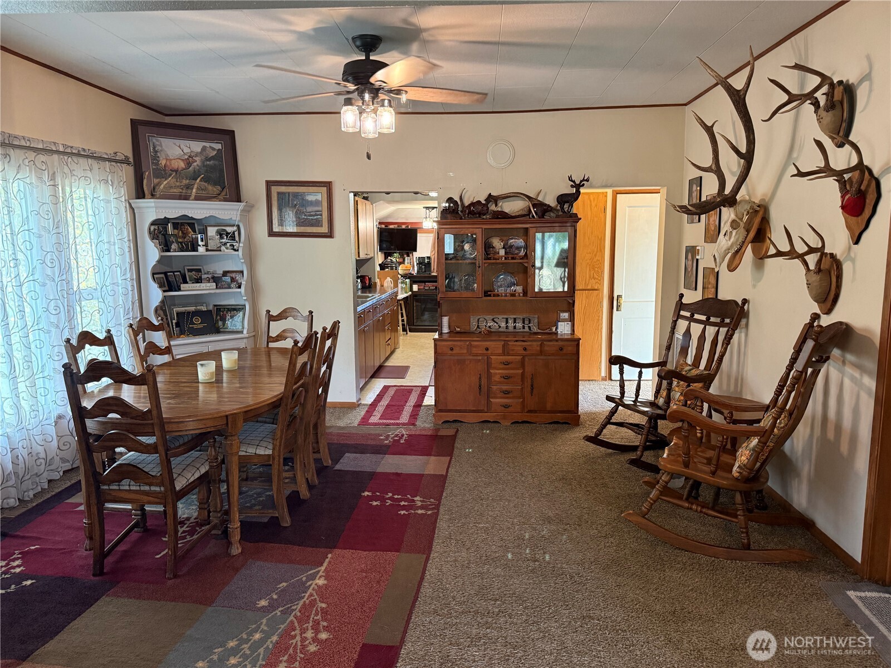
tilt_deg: -7.7
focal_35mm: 24
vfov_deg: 56.8
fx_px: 618
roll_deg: -0.1
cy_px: 334
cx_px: 446
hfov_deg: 71.6
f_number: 1.78
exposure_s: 1/60
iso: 400
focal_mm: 6.76
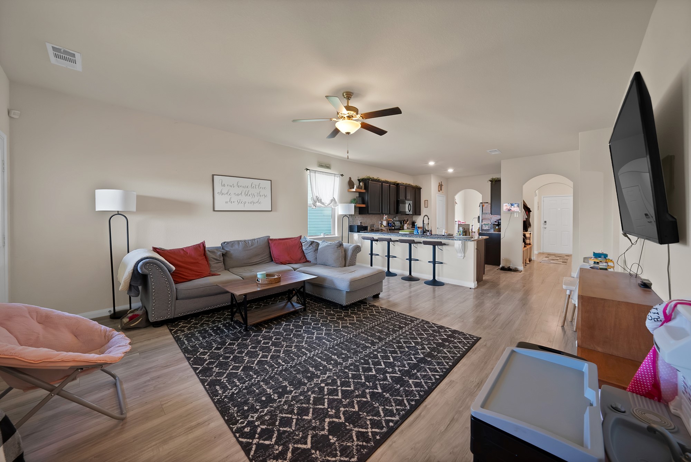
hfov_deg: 112.6
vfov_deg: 90.1
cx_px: 346
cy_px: 231
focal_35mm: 12
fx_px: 231
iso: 640
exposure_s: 1/2.5
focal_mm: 12
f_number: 9
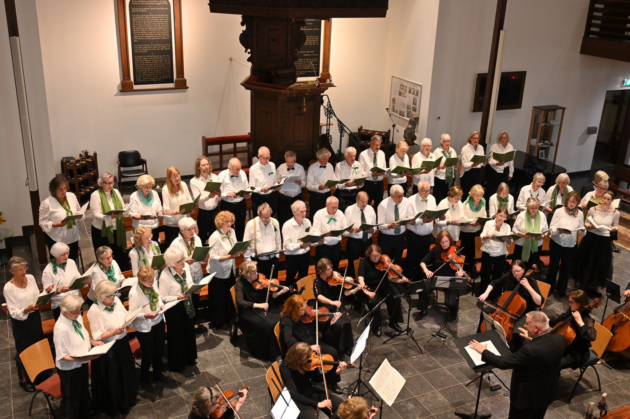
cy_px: 210
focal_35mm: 36
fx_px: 630
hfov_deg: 53.2
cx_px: 315
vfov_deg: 36.8
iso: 800
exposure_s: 1/40
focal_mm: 36
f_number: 4
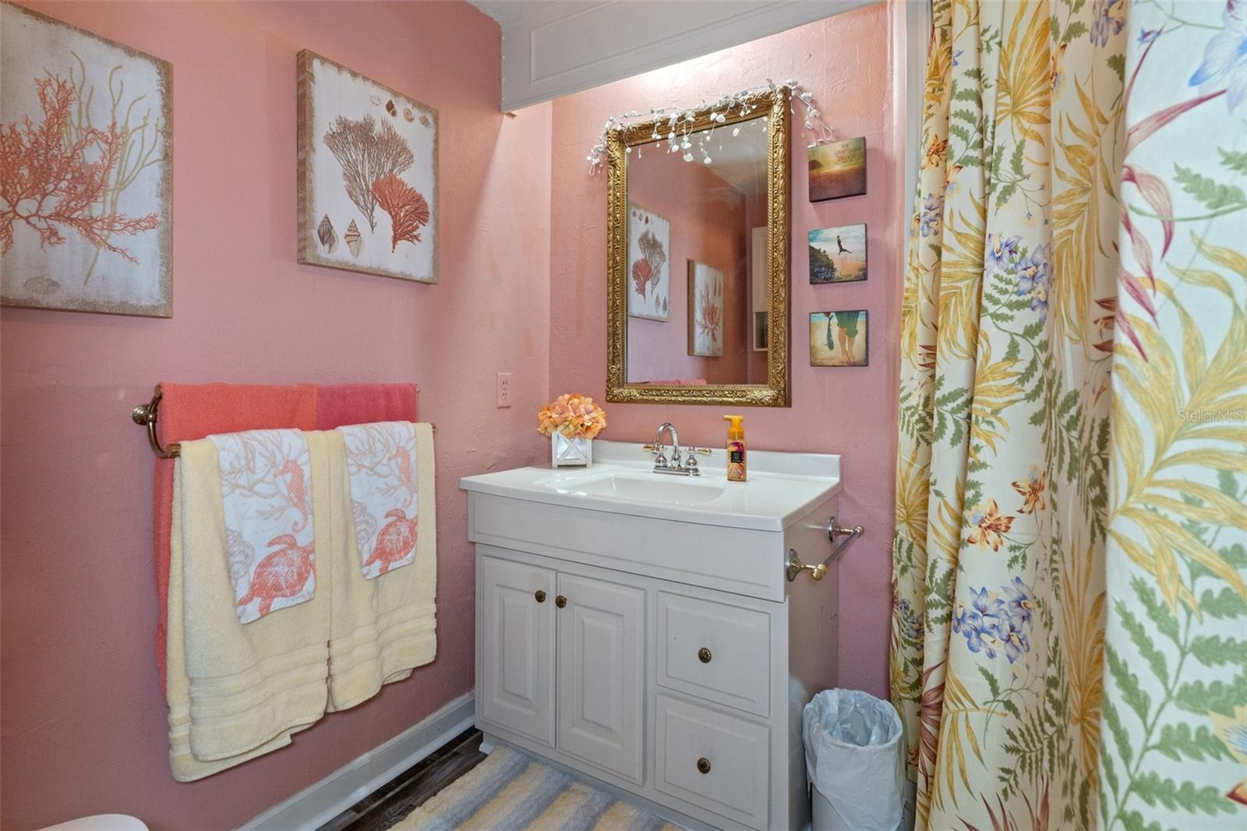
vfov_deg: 72.0
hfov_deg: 95.0
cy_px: 416
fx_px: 571
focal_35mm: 16
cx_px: 624
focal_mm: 11
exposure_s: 1.3
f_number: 8
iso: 640
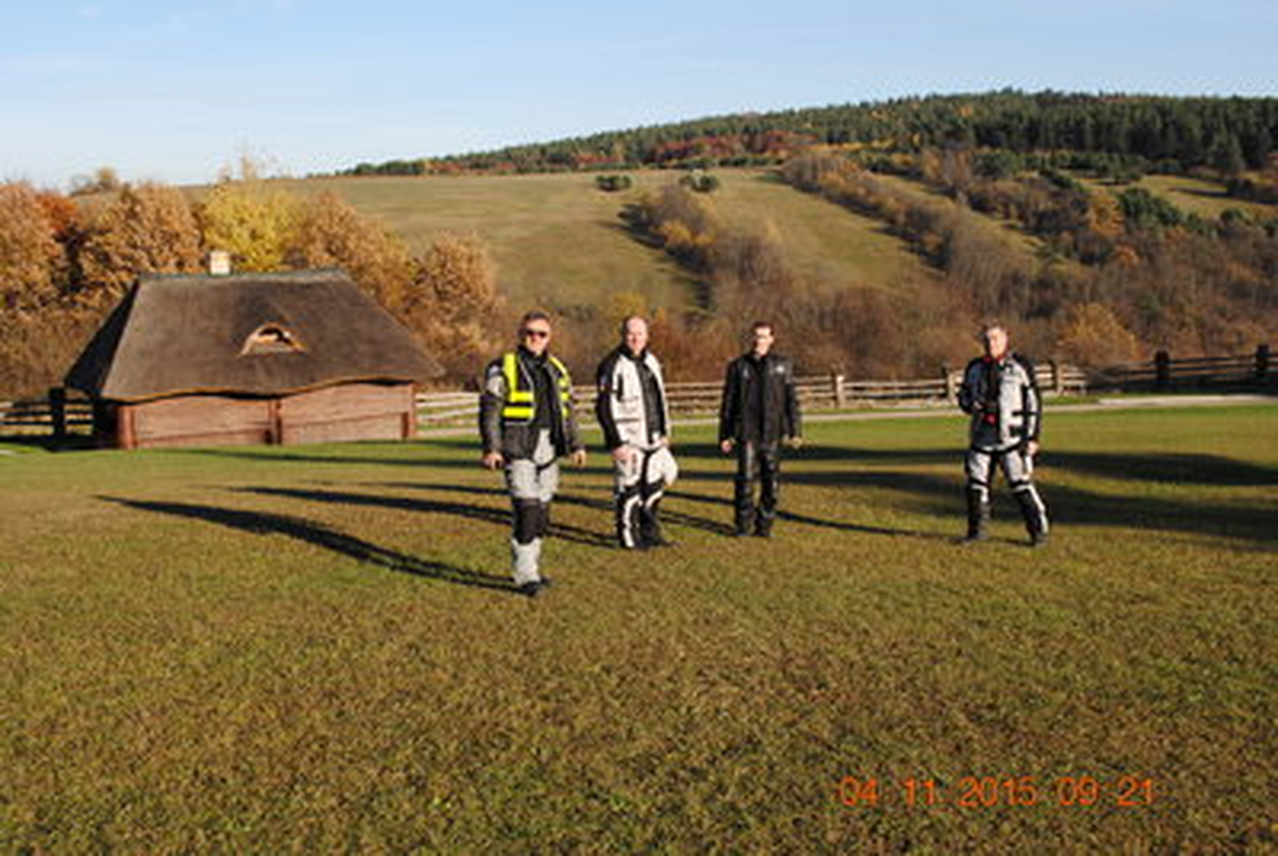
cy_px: 428
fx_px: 1493
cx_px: 639
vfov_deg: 32.0
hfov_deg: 46.3
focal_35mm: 42
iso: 100
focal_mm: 28
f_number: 7.1
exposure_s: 1/200
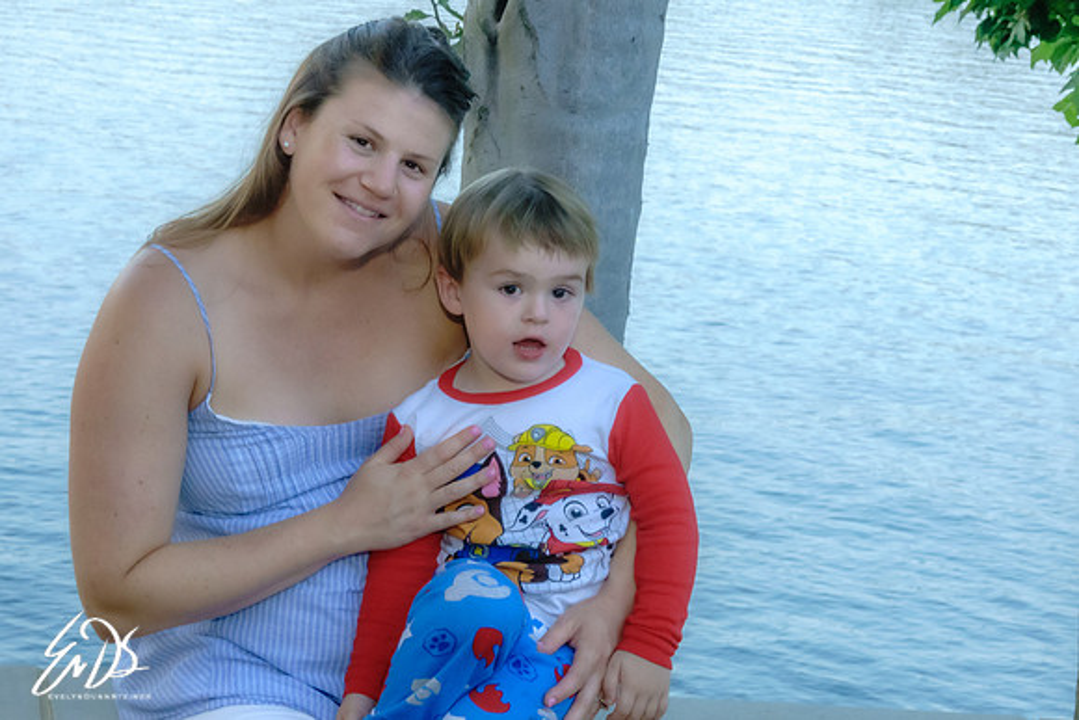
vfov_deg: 14.7
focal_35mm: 93
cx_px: 519
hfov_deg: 21.9
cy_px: 357
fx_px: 2784
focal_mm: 28.91
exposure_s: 1/100
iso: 1600
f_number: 6.3
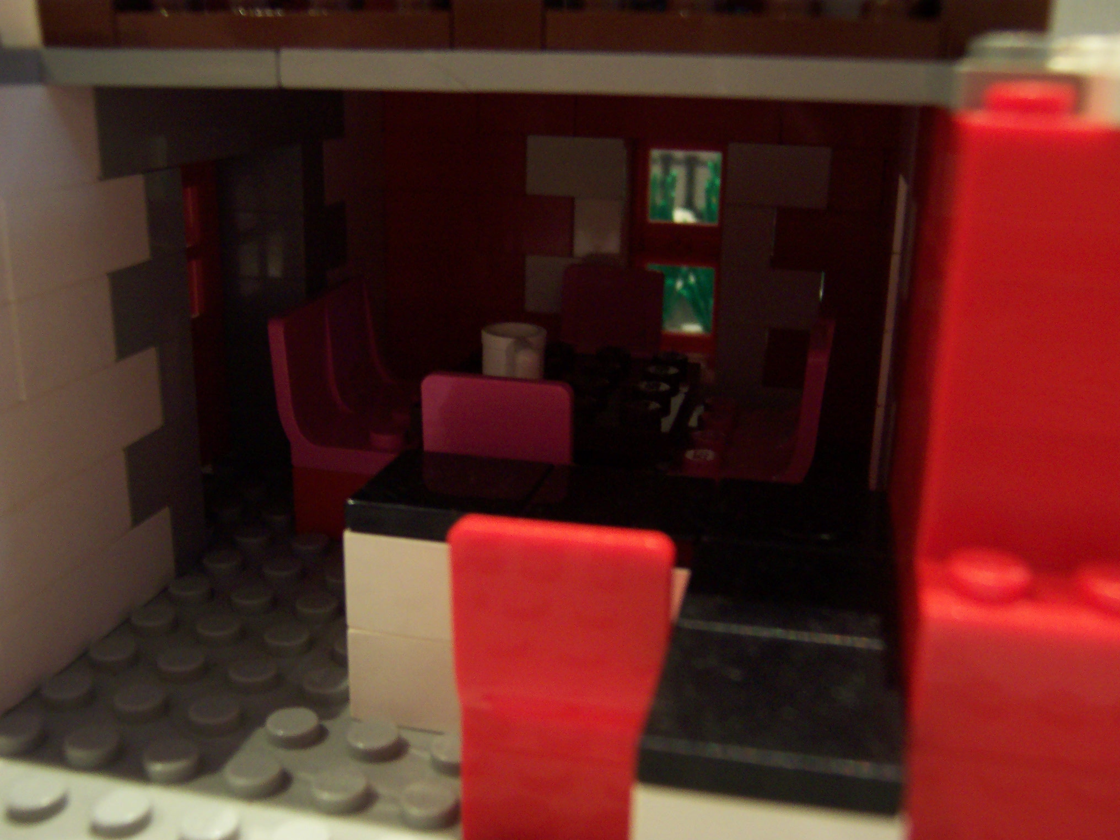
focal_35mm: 36
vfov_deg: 39.7
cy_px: 420
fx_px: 1165
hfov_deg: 51.4
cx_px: 560
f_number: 2.8
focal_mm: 5.6
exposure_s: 1/8
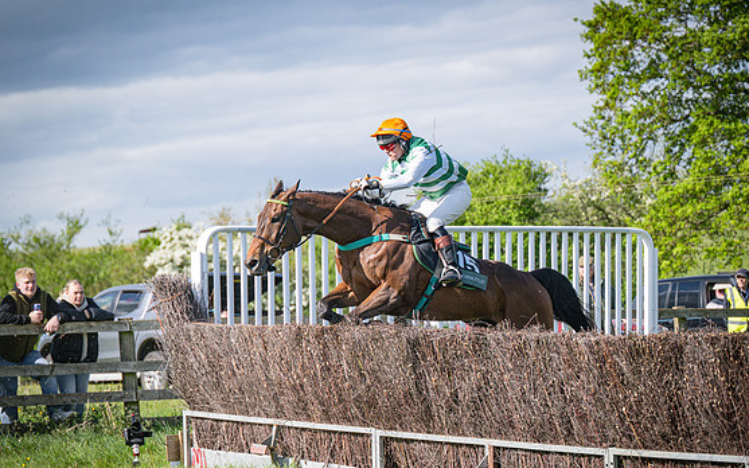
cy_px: 262
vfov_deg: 10.8
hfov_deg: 17.2
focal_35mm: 121
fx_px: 2470
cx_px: 377
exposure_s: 1/3200
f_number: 4
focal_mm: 98
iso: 400
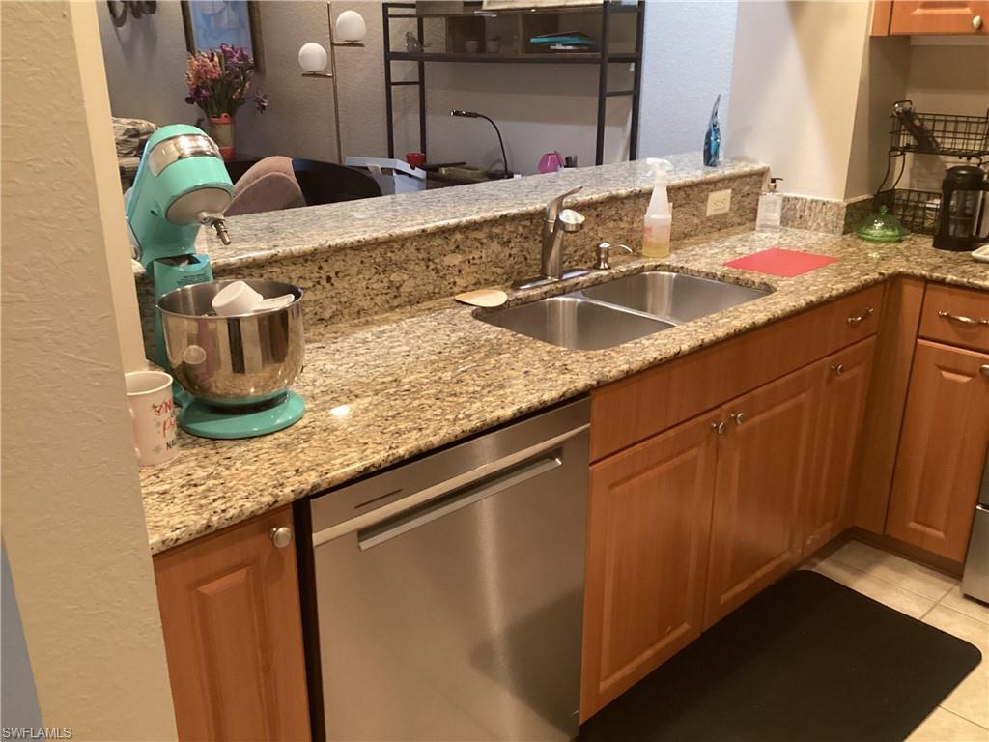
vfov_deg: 45.4
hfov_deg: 58.4
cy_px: 371
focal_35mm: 31
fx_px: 886
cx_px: 494
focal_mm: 3.3
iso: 320
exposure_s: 1/60
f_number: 2.4
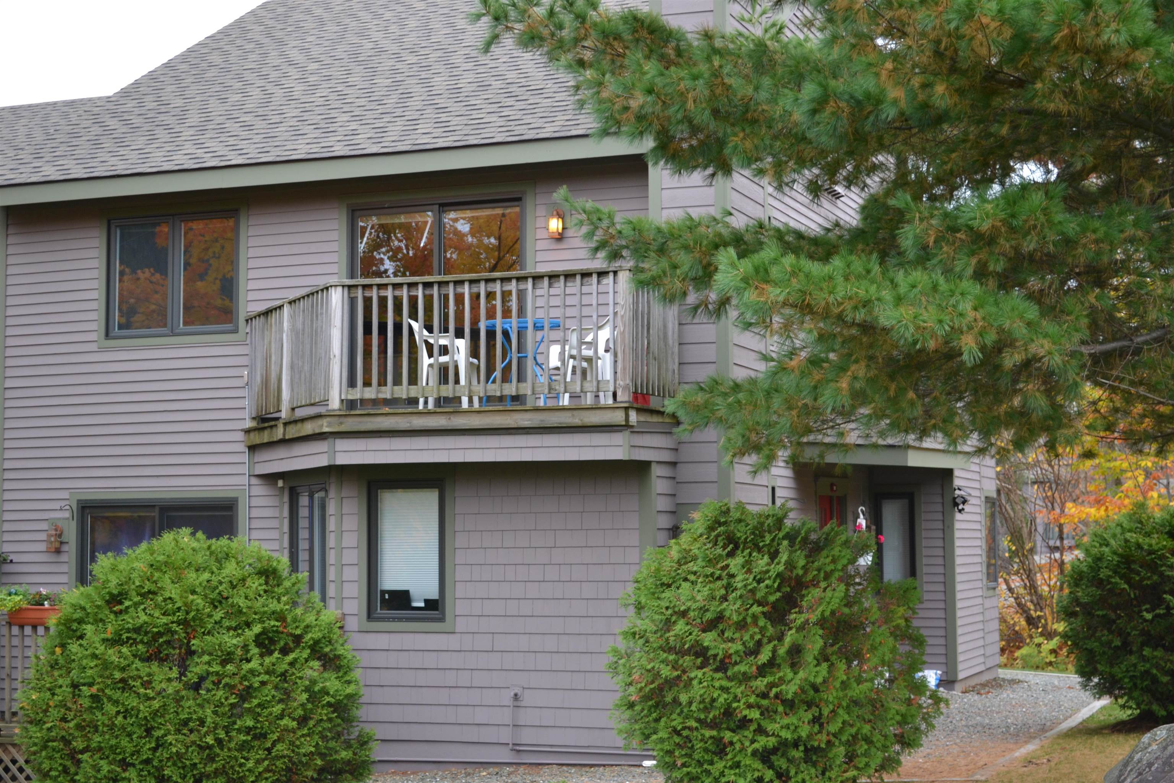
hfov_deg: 33.4
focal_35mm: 60
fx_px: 1957
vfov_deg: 22.6
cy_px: 392
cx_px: 587
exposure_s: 1/125
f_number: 5.6
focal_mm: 40
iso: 250
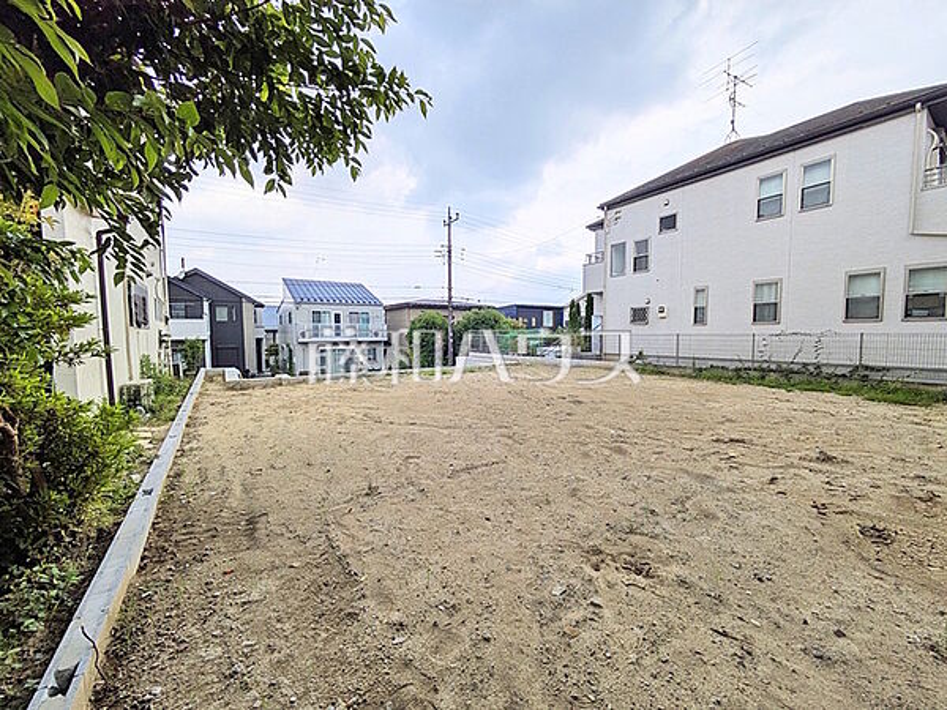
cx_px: 474
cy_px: 355
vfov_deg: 85.7
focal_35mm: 14
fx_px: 383
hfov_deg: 102.1
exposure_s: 1/1658
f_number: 2.2
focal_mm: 1.83
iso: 52
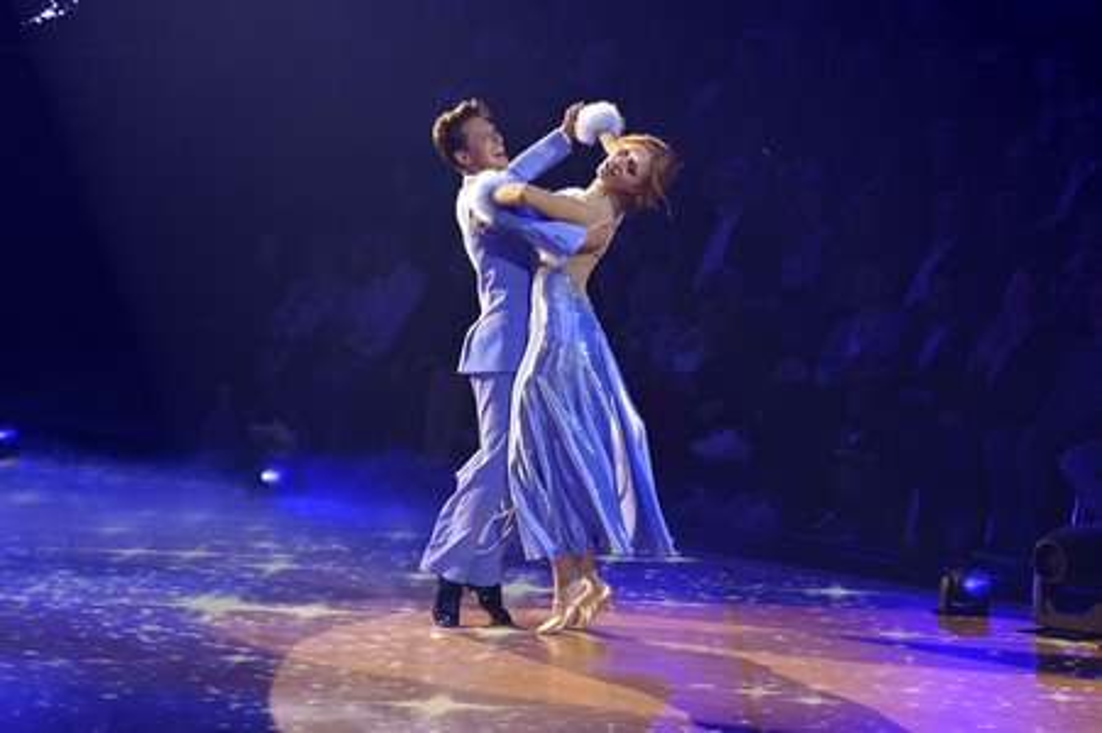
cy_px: 366
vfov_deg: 14.5
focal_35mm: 94
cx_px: 551
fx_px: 2875
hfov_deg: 21.7
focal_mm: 94
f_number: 4.5
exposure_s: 1/500
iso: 1600
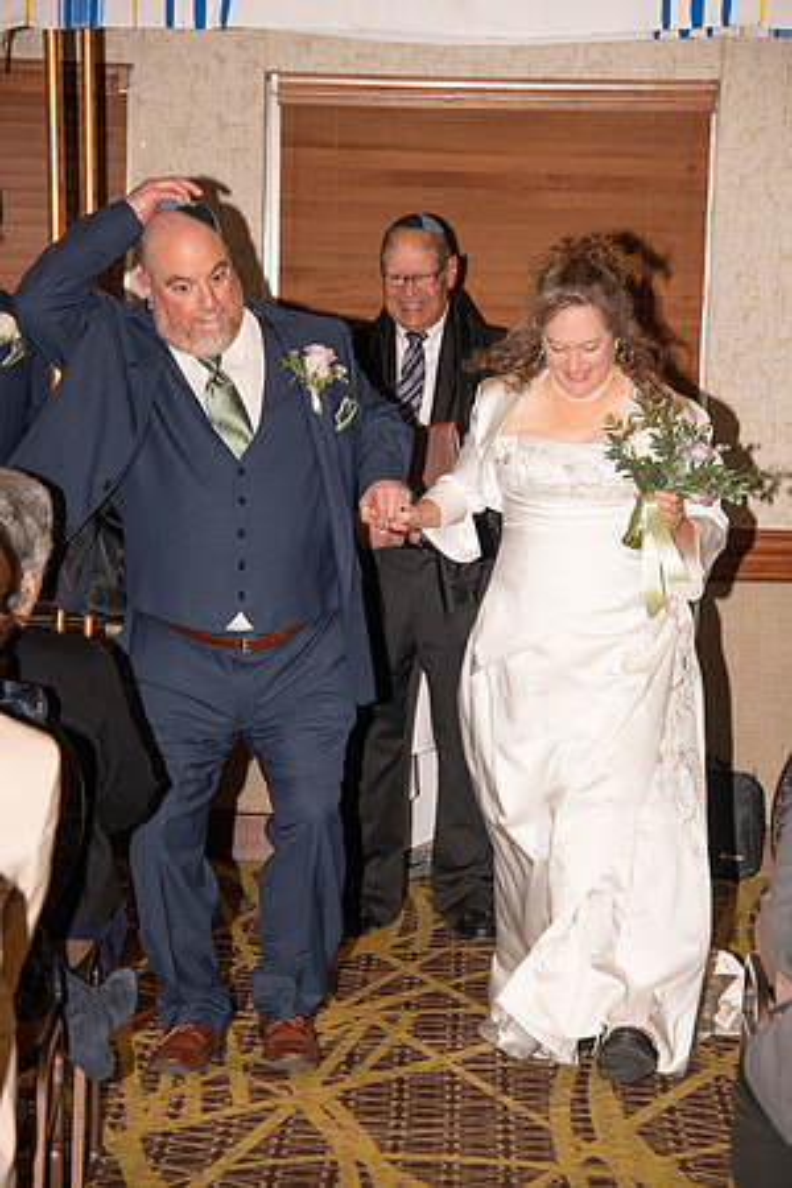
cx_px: 396
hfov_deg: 8.6
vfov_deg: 12.8
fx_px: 5280
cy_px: 594
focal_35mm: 160
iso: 1000
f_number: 7.1
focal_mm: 160
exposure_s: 1/160
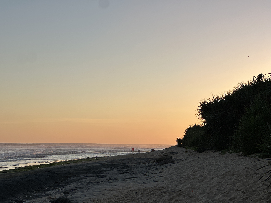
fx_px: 603
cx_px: 136
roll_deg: -1.2
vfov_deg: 19.1
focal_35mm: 77
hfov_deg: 25.3
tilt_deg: +4.0
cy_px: 102
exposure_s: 1/499
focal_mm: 9
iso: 32
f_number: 2.8
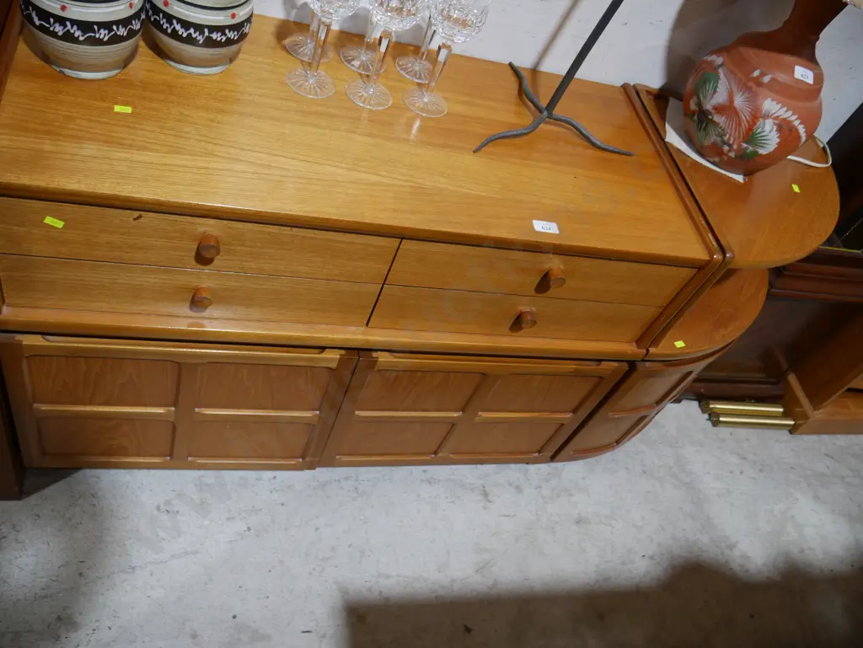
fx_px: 698
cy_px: 324
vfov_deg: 49.8
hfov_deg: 63.4
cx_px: 432
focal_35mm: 28
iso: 250
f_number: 3.5
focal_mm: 14
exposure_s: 1/60
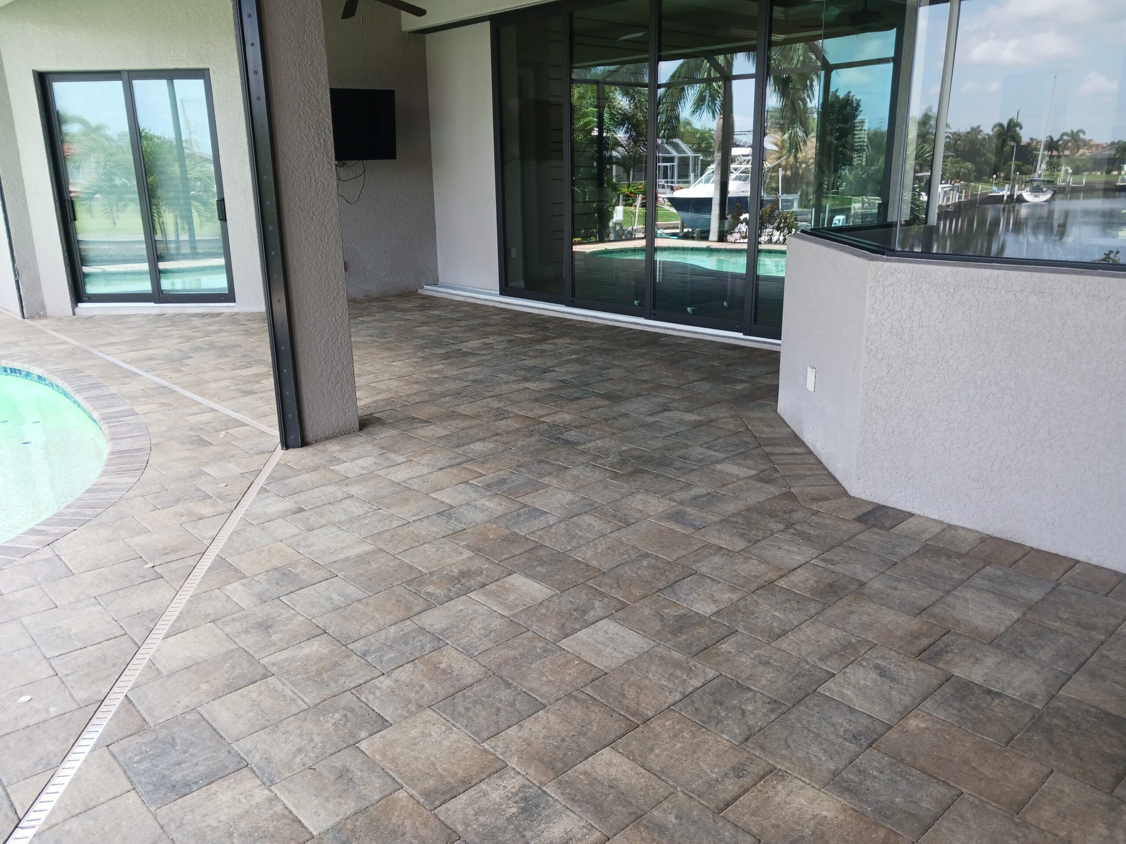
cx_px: 563
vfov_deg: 51.4
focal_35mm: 27
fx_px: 878
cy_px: 422
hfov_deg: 65.3
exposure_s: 1/50
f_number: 1.8
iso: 64
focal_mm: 4
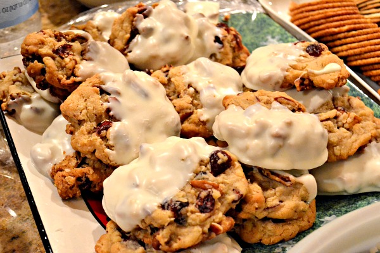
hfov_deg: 49.6
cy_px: 126
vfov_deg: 34.2
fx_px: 412
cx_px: 190
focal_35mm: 39
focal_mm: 26
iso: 3200
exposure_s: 1/25
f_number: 4.2
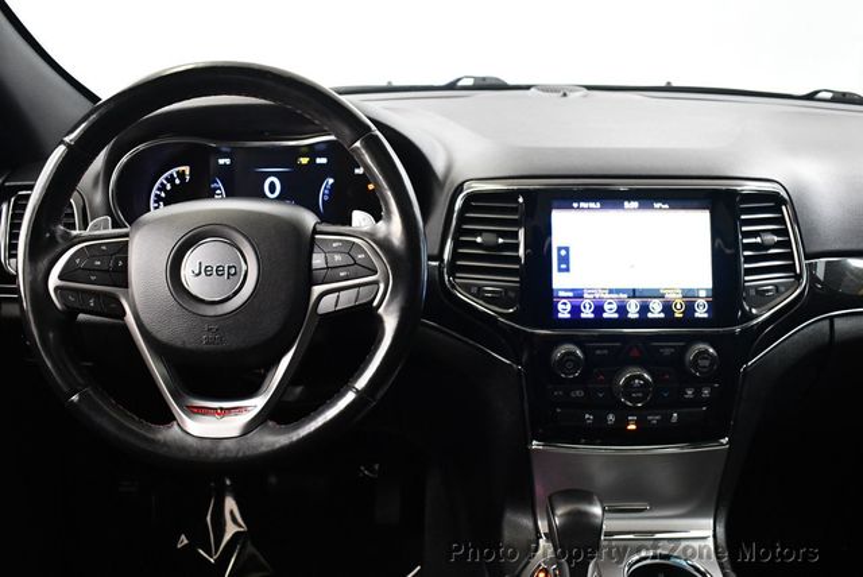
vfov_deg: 36.9
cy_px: 288
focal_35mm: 36
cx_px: 432
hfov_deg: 53.1
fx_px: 864
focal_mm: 18
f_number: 3.5
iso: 3200
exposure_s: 1/80
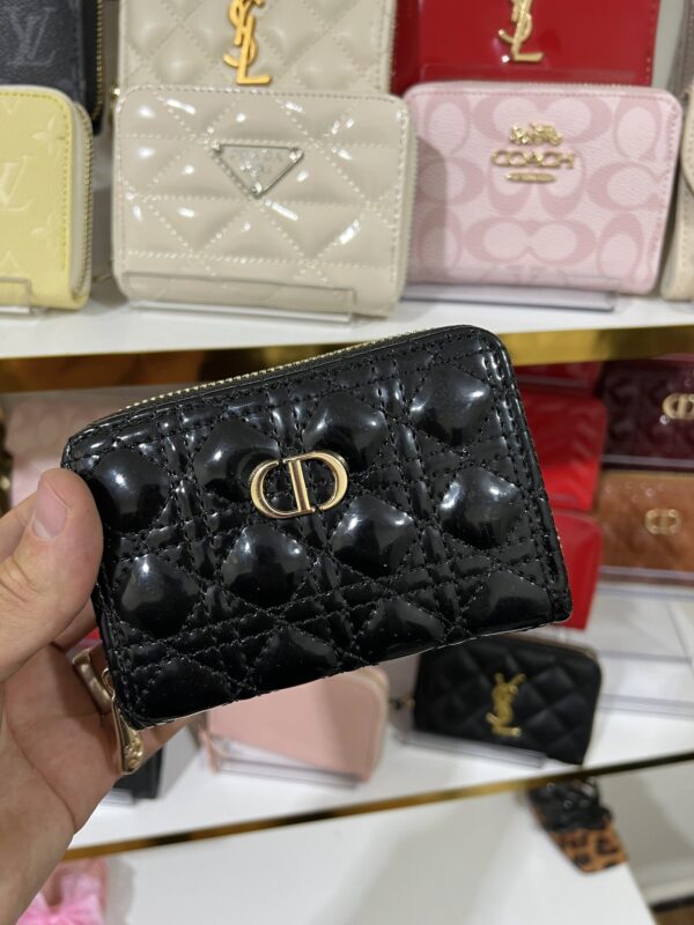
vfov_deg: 67.3
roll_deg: -1.4
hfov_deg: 53.1
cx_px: 347
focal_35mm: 26
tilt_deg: -32.4
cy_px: 462
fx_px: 695
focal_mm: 5.7
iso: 80
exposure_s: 1/50
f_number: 1.5
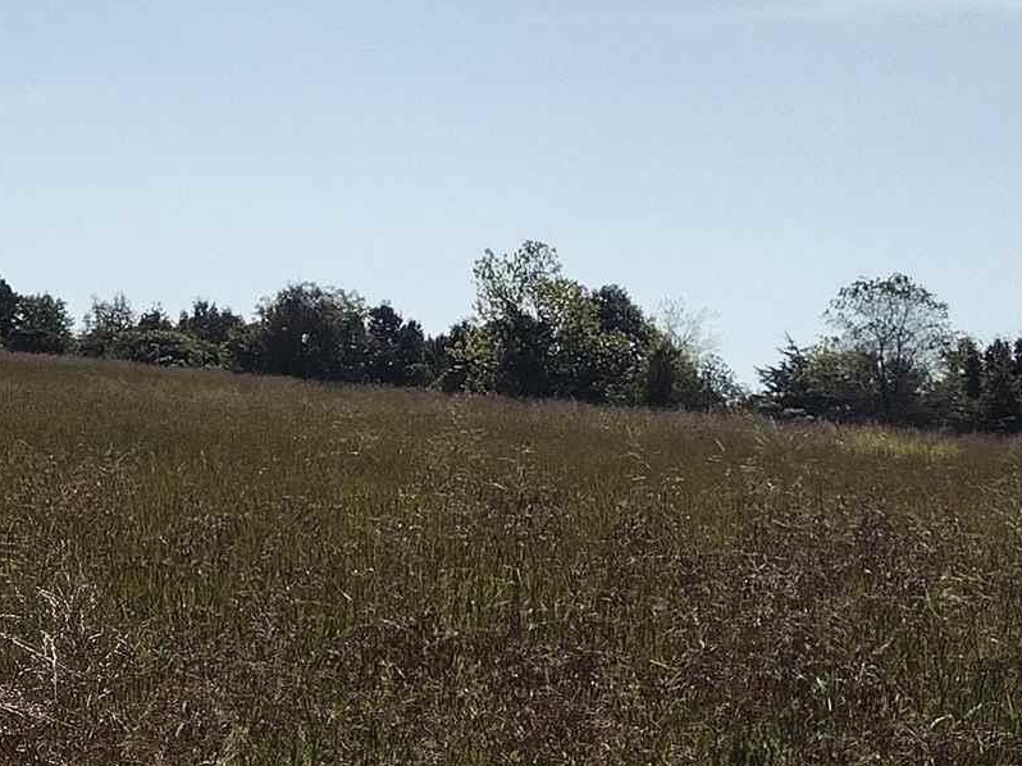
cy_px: 351
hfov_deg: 18.2
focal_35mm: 104
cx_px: -108
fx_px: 3070
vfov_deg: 14.2
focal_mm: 4.71
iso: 100
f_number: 1.7
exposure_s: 1/4119
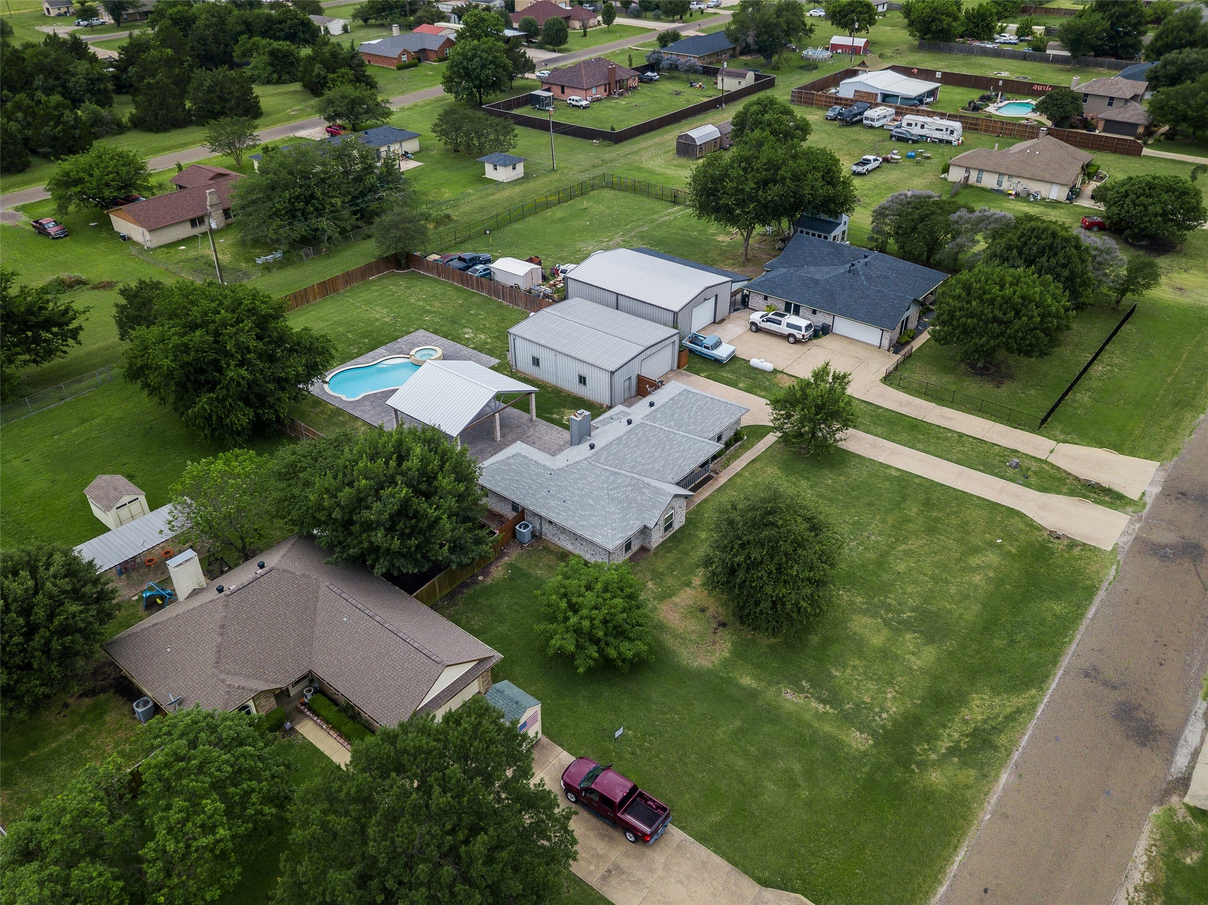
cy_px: 452
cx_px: 604
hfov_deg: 67.3
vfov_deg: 53.0
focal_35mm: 26
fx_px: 907
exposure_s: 1/1250
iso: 100
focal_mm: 4.73
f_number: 2.2
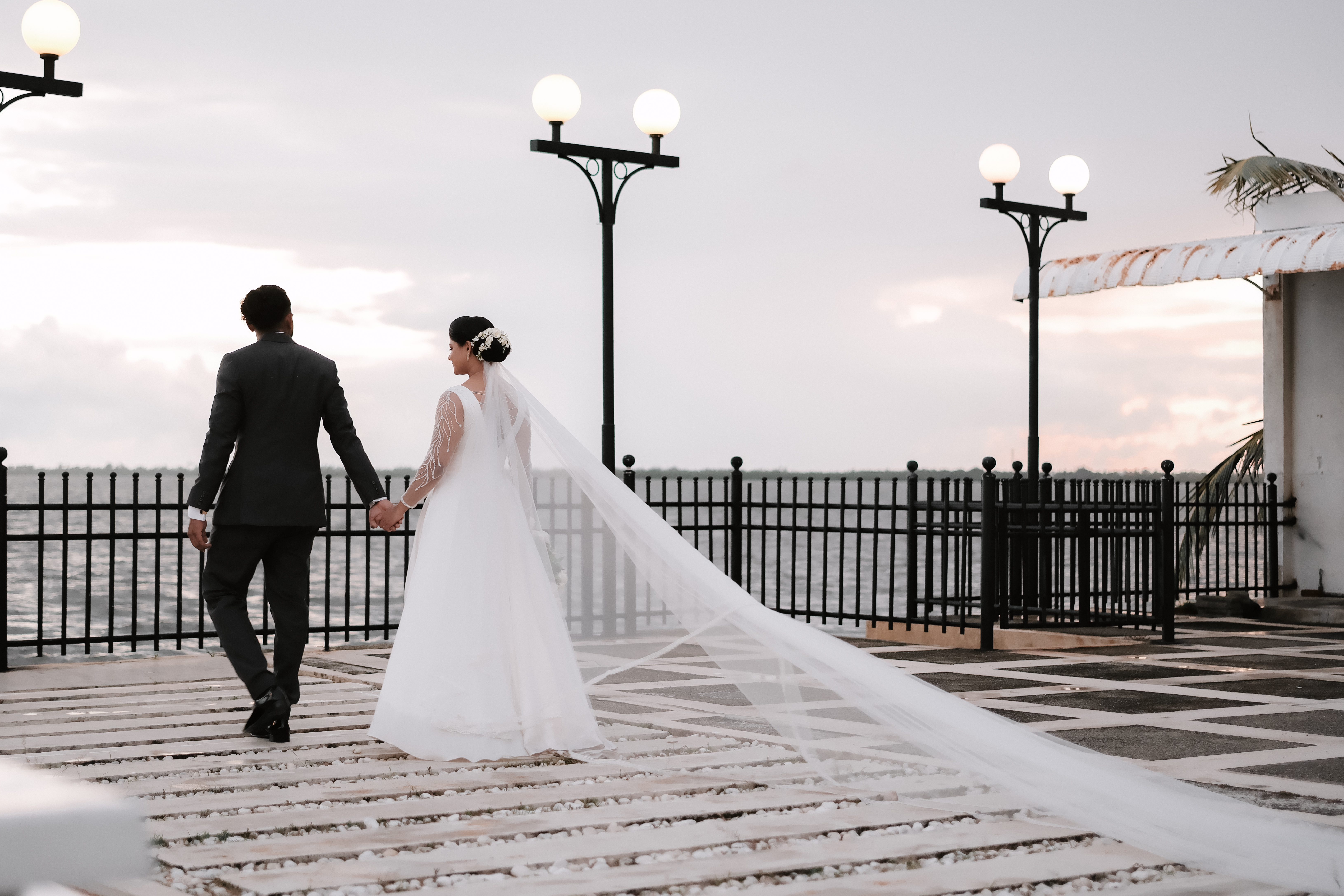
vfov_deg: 23.0
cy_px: 397
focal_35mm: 59
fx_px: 2202
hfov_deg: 33.9
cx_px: 600
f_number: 1.4
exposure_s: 1/160
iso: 250
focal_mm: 33
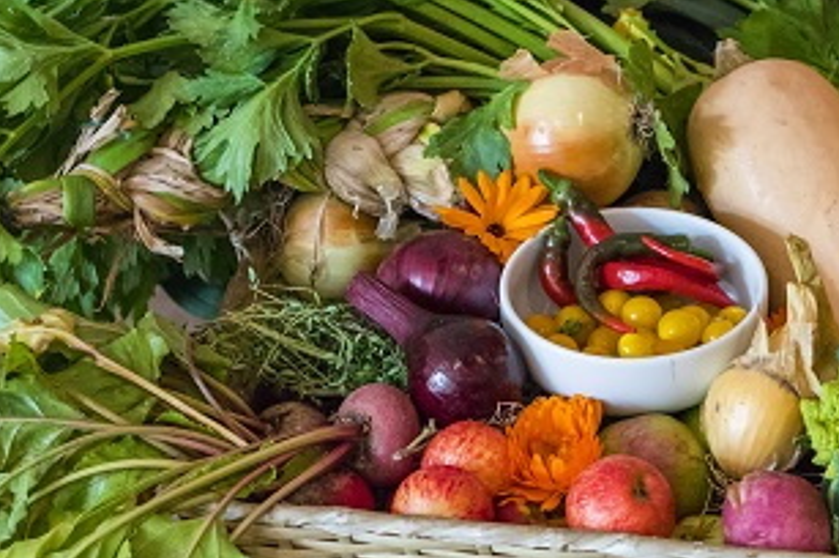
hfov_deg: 10.6
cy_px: 216
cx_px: 533
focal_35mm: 194
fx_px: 4516
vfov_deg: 7.1
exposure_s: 1/60
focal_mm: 85
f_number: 5
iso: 6400
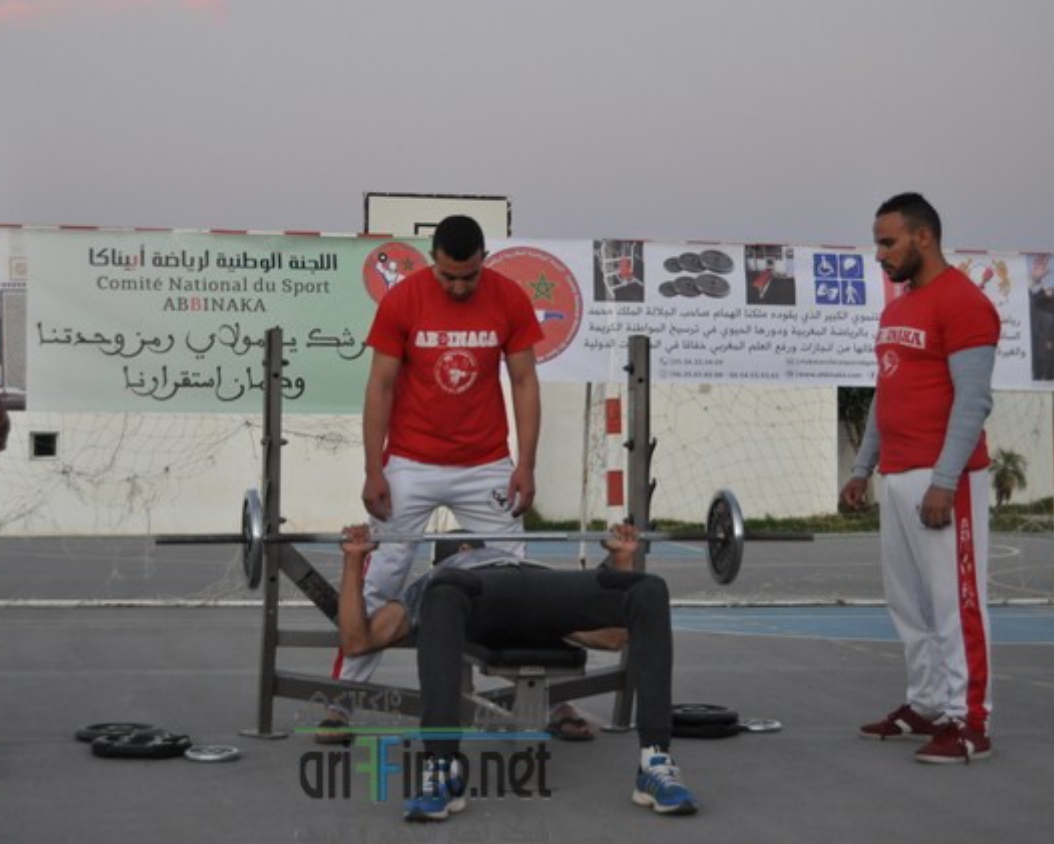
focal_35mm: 65
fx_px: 2028
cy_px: 424
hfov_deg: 29.1
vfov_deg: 23.5
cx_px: 423
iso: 800
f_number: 4.8
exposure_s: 1/40
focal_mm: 38
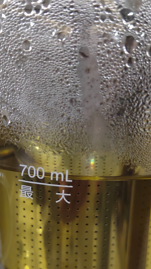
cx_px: 56
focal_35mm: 42
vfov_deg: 46.8
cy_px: 197
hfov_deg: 28.2
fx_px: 299
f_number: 1.9
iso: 3347
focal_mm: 5.52
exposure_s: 1/50
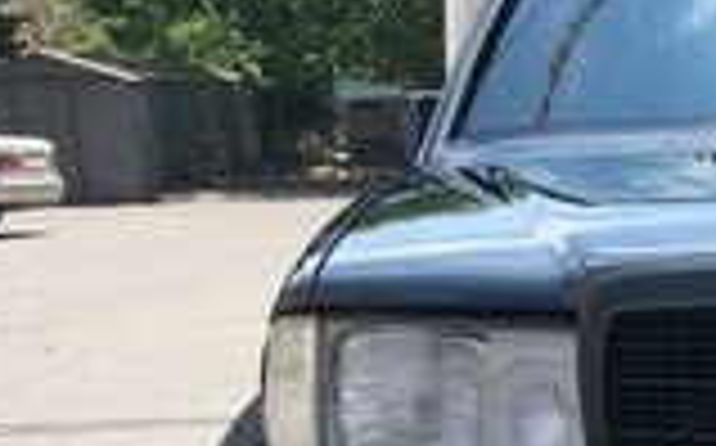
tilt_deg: -23.8
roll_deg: -0.3
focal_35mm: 96
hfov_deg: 20.5
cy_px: 743
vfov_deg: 12.6
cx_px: 811
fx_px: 1871
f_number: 2.2
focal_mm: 4.15
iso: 32
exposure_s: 1/1001
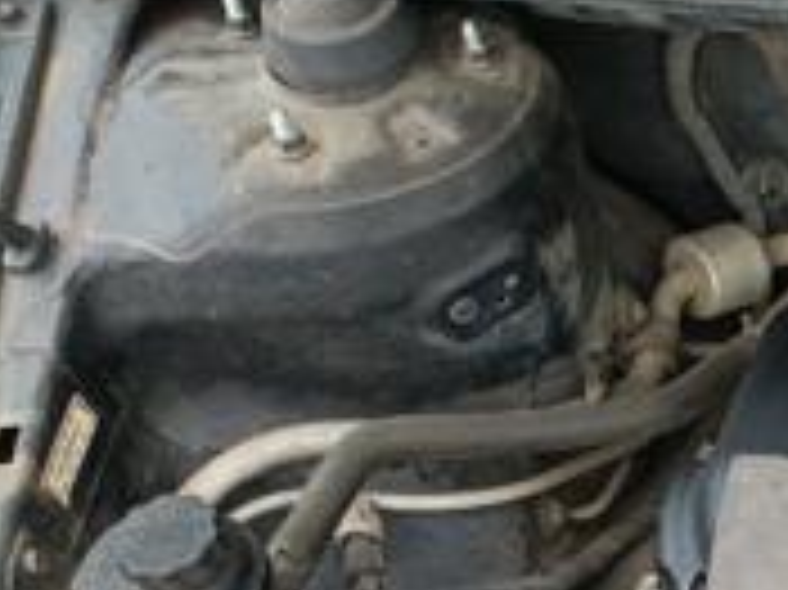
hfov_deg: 17.1
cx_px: 1405
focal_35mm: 95
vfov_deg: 14.1
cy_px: 986
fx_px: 2161
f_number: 1.8
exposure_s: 1/120
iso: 591
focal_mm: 4.81
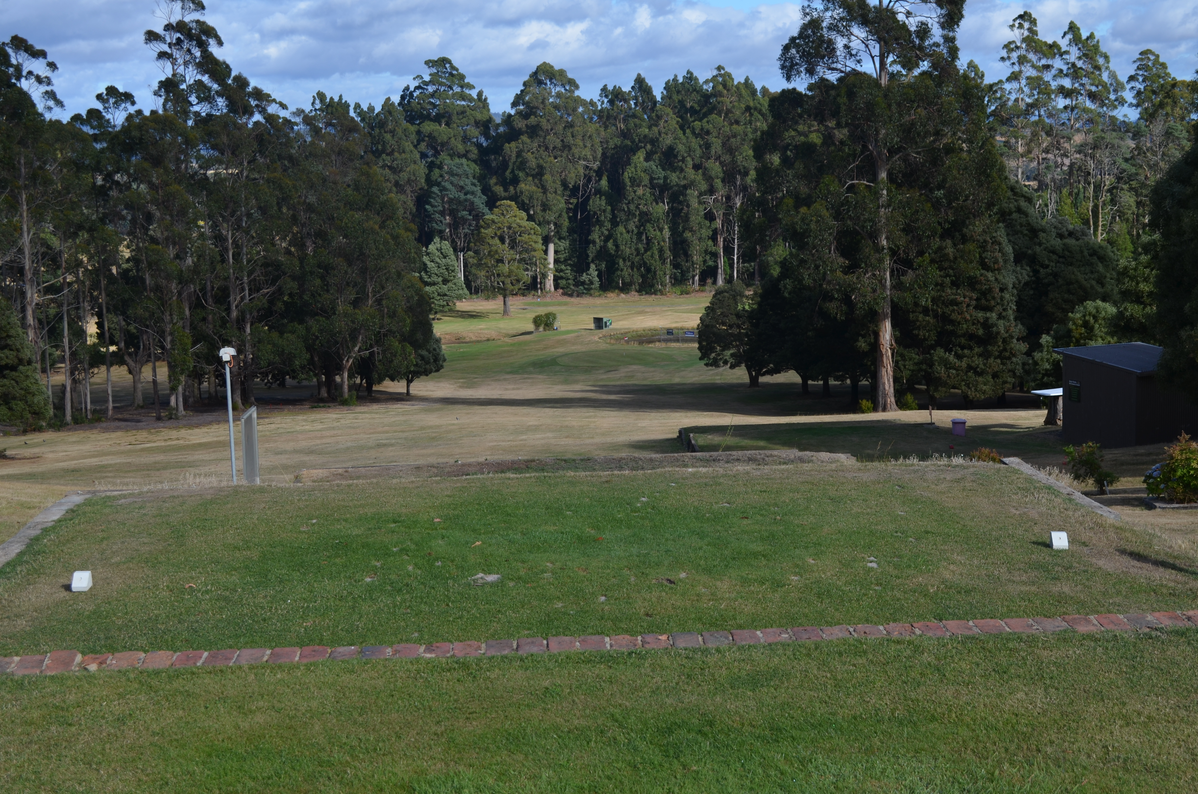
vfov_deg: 25.0
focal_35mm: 54
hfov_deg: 36.9
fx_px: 1793
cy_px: 397
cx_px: 599
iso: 100
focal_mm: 36
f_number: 6.7
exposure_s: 1/350
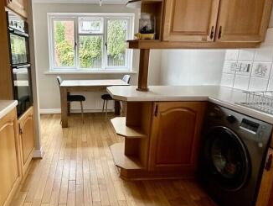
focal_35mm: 25
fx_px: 197
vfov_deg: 54.9
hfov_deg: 67.4
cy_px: 102
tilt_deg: -13.8
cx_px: 90
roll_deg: -0.1
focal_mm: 2.22
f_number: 2.2
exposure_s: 1/94
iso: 320
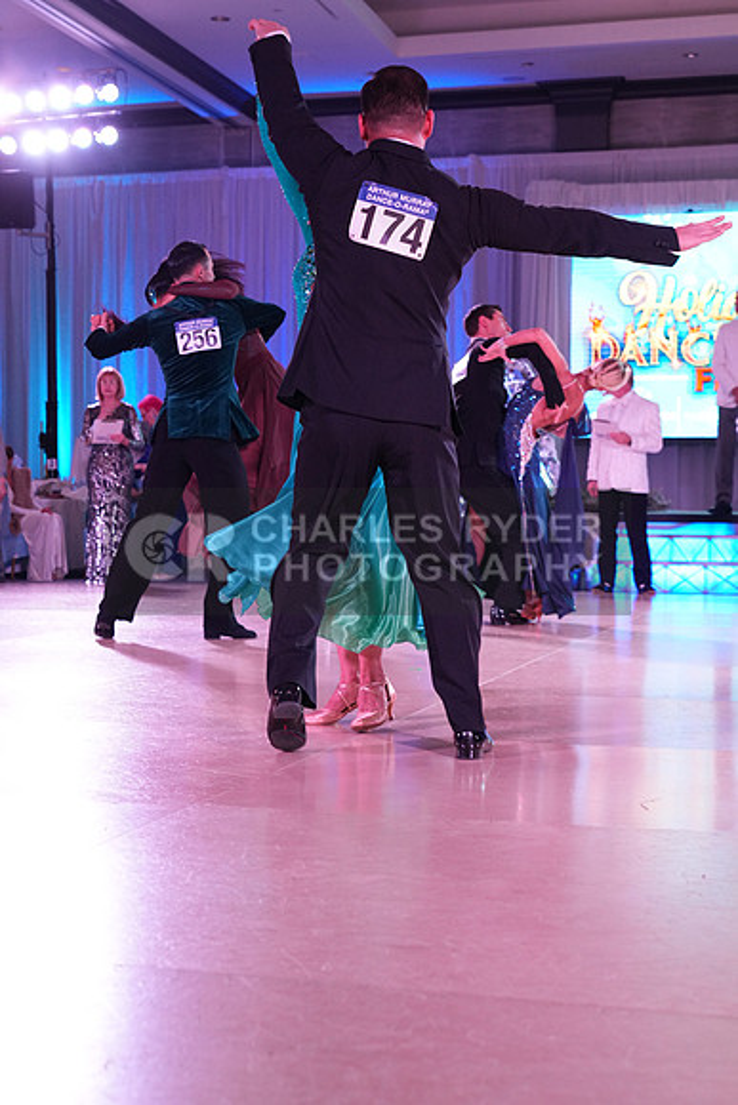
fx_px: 1721
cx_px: 369
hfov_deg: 24.2
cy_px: 552
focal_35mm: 56
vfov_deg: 35.6
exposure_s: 1/250
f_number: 5.6
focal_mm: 56
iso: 2500
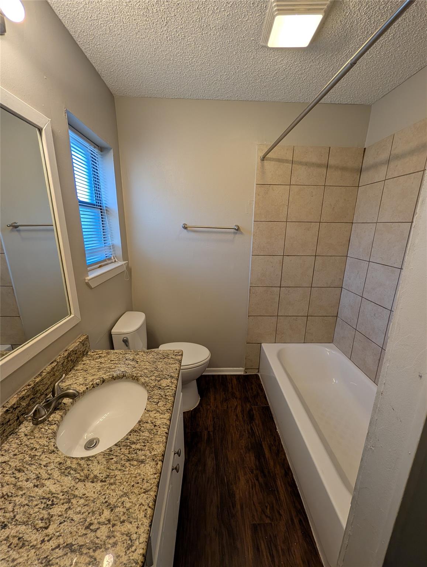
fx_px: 197
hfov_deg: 94.7
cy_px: 284
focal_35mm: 12
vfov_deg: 110.4
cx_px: 214
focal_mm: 2.02
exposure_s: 1/122
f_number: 1.7
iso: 41
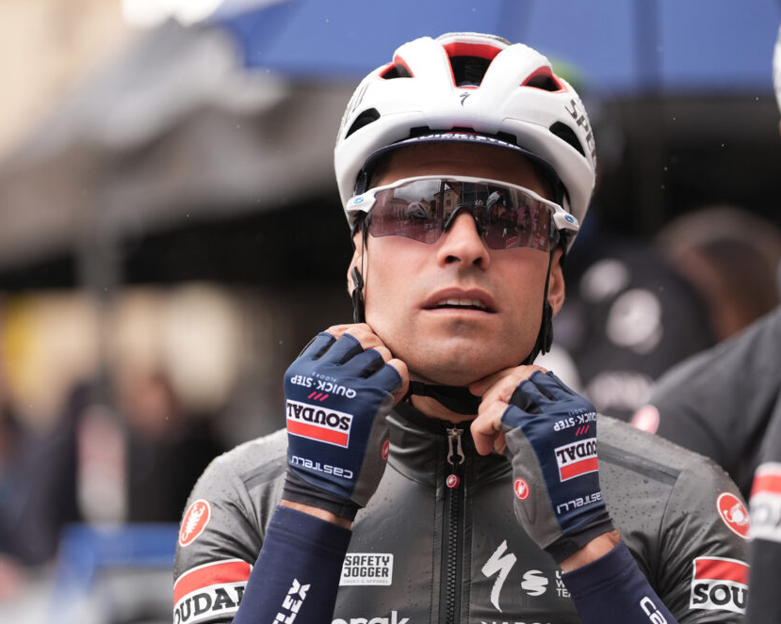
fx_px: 3767
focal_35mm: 163
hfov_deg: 11.8
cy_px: 312
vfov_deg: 9.5
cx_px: 453
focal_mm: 144
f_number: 2.8
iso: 640
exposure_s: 1/2000
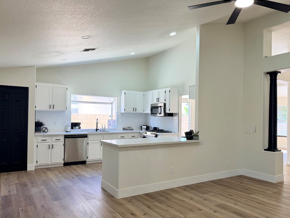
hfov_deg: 65.2
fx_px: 226
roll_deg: -0.8
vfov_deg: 51.3
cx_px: 156
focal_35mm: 27
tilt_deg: +0.4
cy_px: 117
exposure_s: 1/120
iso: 125
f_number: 1.78
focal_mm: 6.76
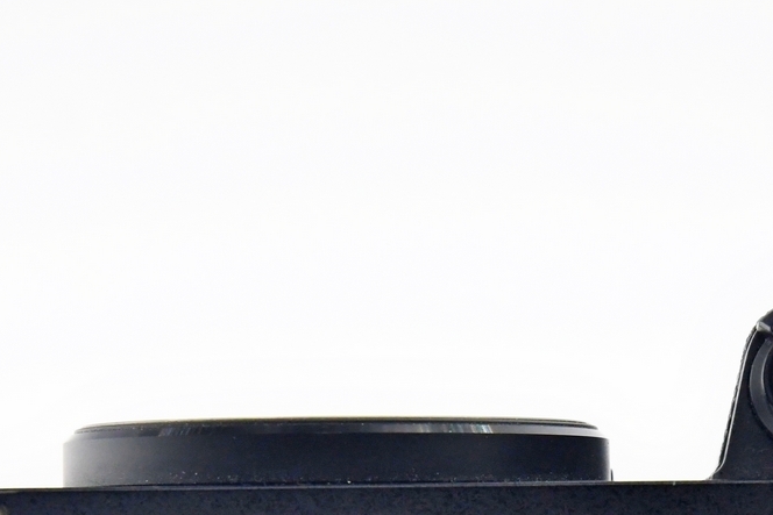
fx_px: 4703
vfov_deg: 6.2
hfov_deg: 9.4
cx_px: 518
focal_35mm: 219
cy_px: 568
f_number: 9
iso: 1250
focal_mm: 65
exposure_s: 1/200
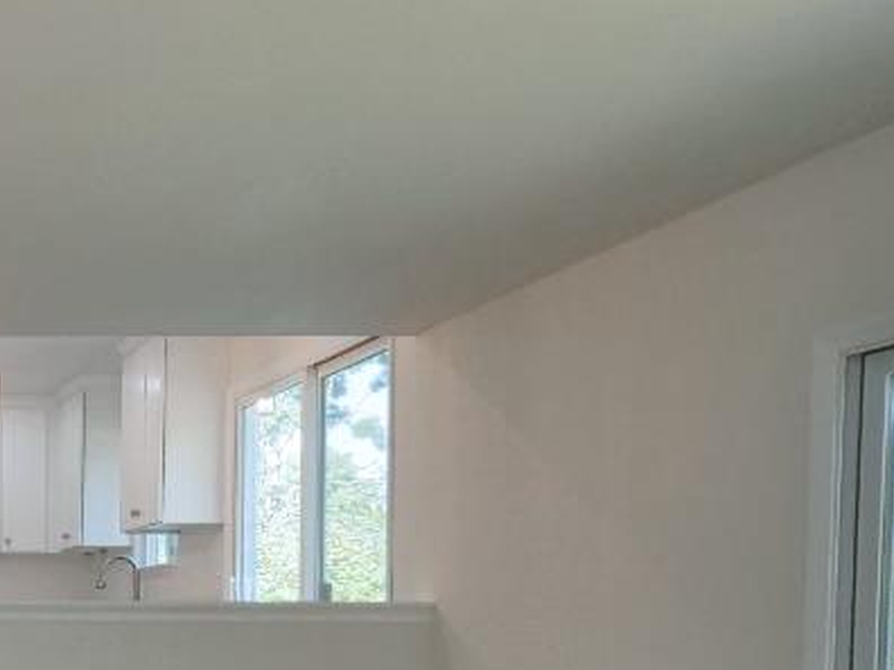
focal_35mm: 53
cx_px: -239
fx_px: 1369
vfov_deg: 26.1
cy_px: 669
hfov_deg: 29.7
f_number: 6.3
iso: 800
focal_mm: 7
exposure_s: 1/160
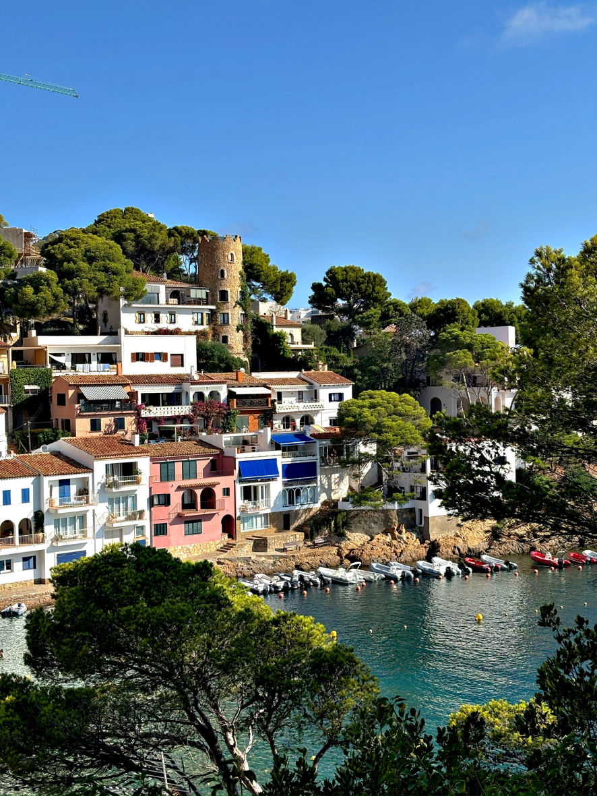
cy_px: 398
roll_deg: +0.9
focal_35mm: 52
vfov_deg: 36.8
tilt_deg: -1.7
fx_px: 1196
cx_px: 298
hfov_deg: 28.0
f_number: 1.6
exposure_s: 1/2571
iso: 40
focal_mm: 5.96
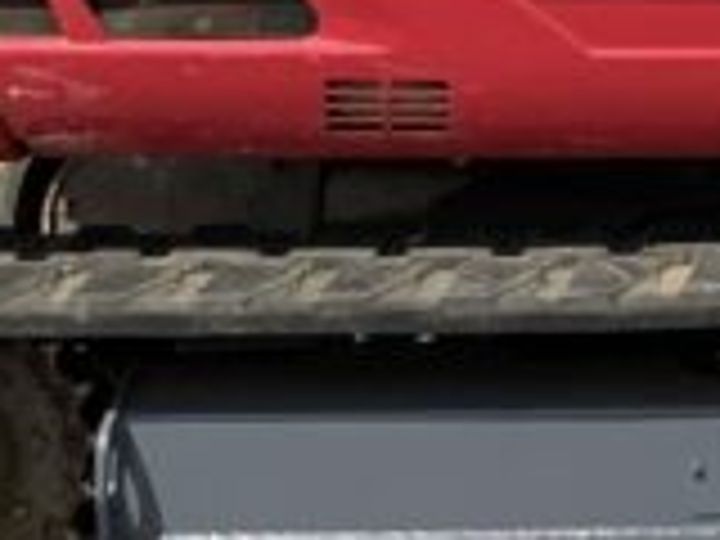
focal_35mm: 186
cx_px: 1652
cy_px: -567
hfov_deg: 9.6
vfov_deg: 7.6
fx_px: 3869
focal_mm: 3
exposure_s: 1/2141
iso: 20
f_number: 1.8
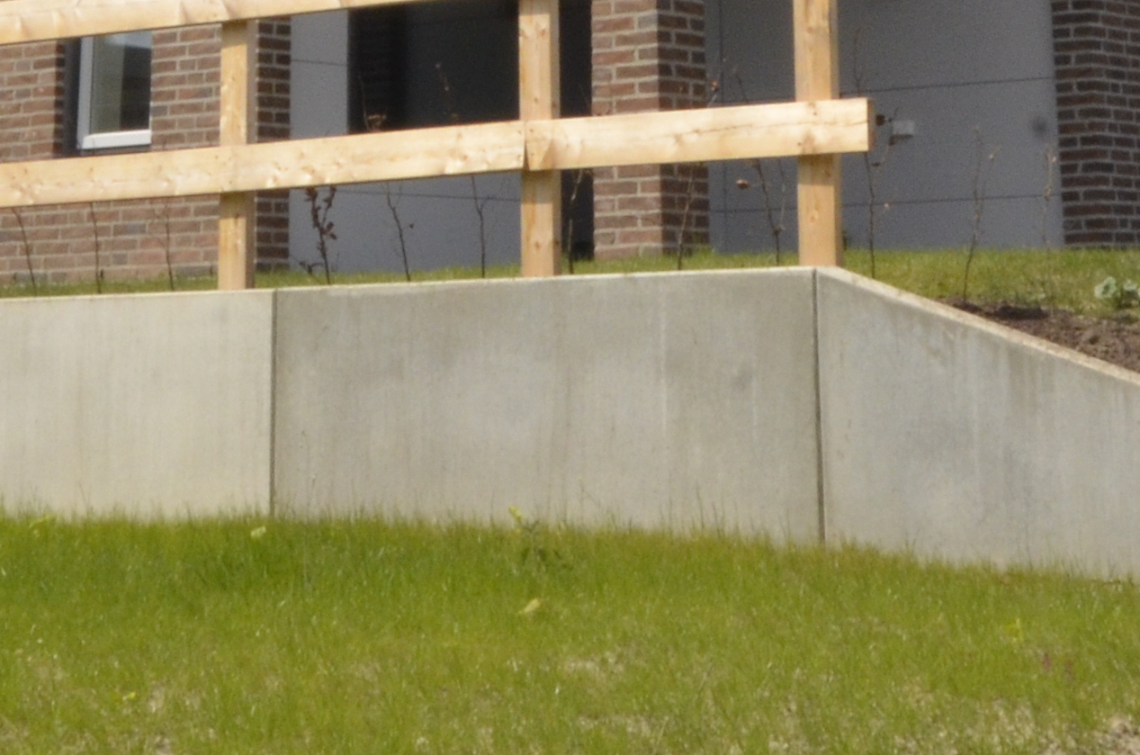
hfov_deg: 19.5
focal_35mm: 105
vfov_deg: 12.1
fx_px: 3318
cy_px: -527
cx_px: 598
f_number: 20
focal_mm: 18
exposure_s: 1/250
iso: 800
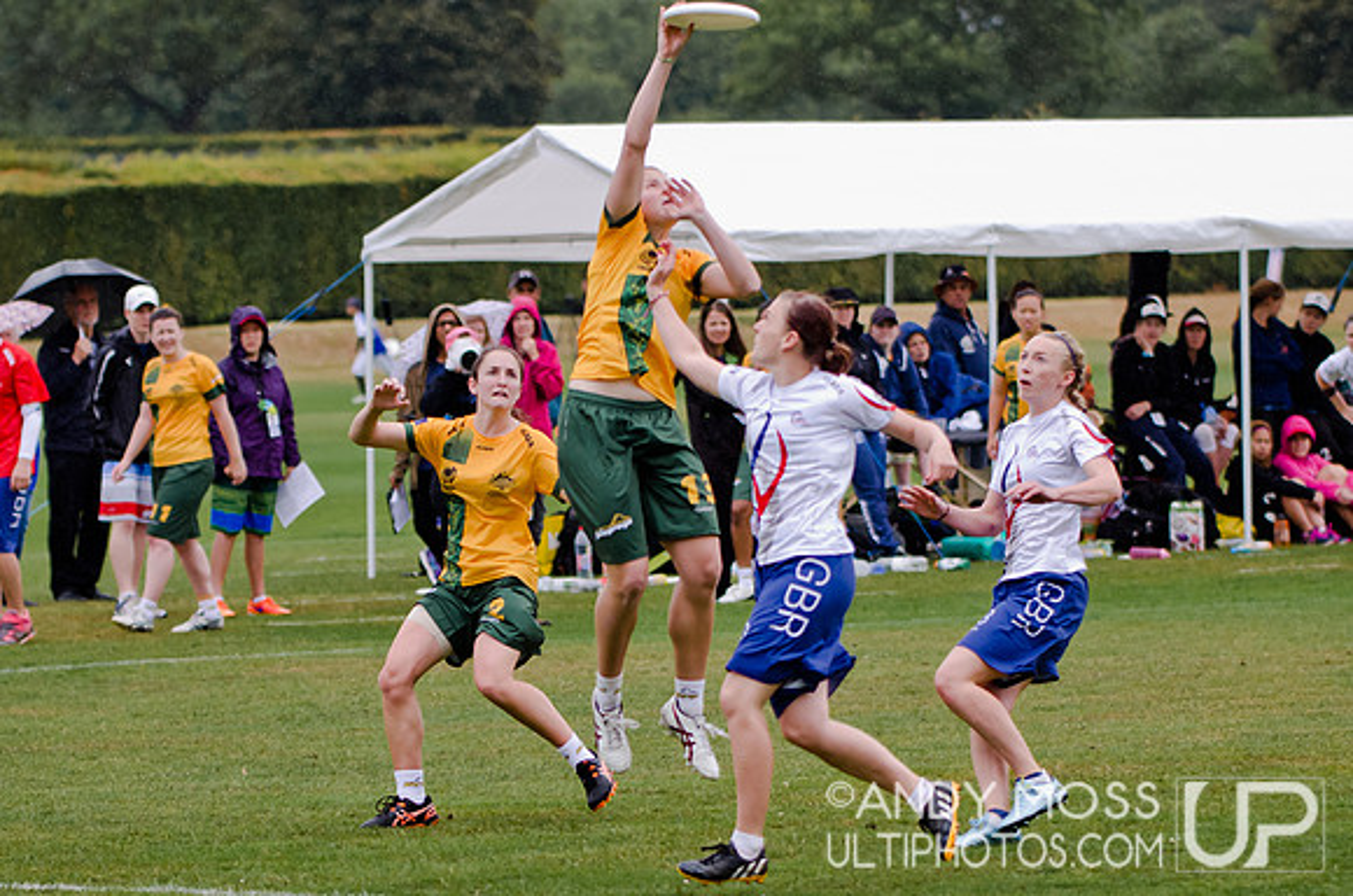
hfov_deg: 11.0
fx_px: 7031
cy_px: 448
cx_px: 676
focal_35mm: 188
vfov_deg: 7.3
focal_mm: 125
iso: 640
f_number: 3.2
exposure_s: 1/3200
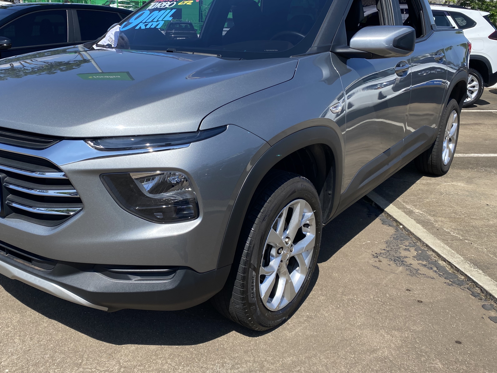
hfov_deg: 55.0
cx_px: 200
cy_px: 144
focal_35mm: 33
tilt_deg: -12.7
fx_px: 474
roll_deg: -1.1
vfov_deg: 42.7
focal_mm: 4.25
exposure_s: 1/2141
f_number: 1.8
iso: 32
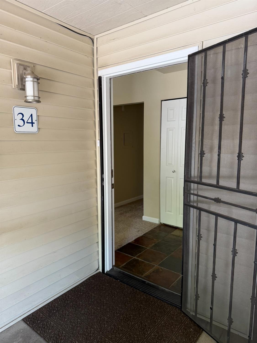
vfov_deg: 71.6
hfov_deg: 56.8
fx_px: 238
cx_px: 128
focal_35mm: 24
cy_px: 172
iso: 200
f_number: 1.78
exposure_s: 1/121
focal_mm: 6.76
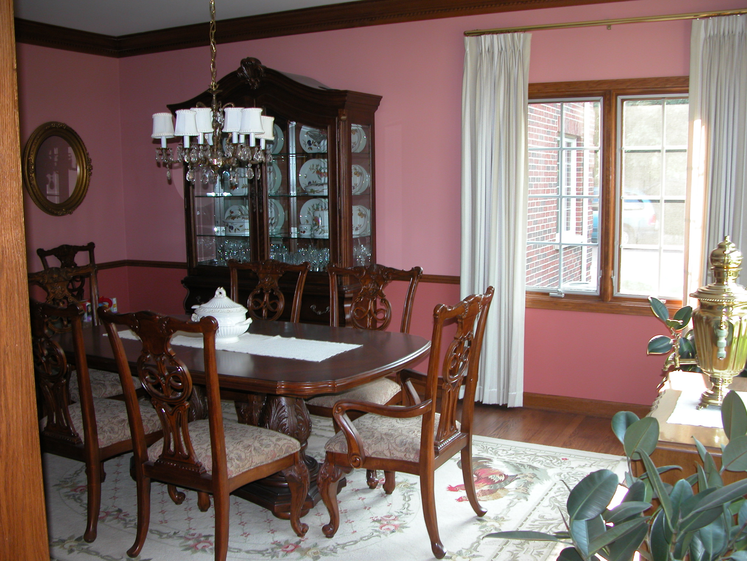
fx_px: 734
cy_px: 280
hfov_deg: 54.0
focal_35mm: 34
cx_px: 374
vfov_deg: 41.8
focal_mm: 8.9
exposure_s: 1/30
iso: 100
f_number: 2.8
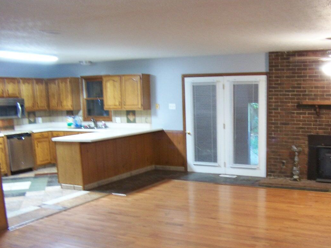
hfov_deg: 33.2
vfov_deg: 25.4
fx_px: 545
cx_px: 246
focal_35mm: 57
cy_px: 182
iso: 140
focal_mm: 6.3
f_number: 2.8
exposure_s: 1/6
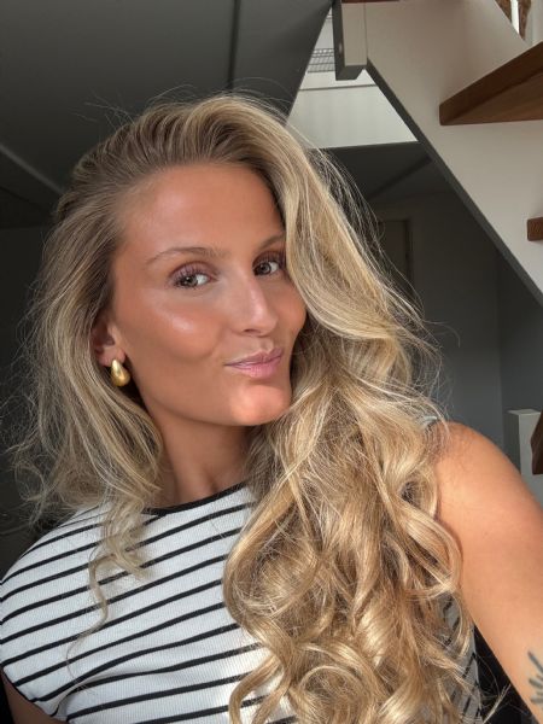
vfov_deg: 60.0
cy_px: 362
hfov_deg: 46.8
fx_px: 627
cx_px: 272
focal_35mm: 30
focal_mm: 2.69
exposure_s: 1/286
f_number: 1.9
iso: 25
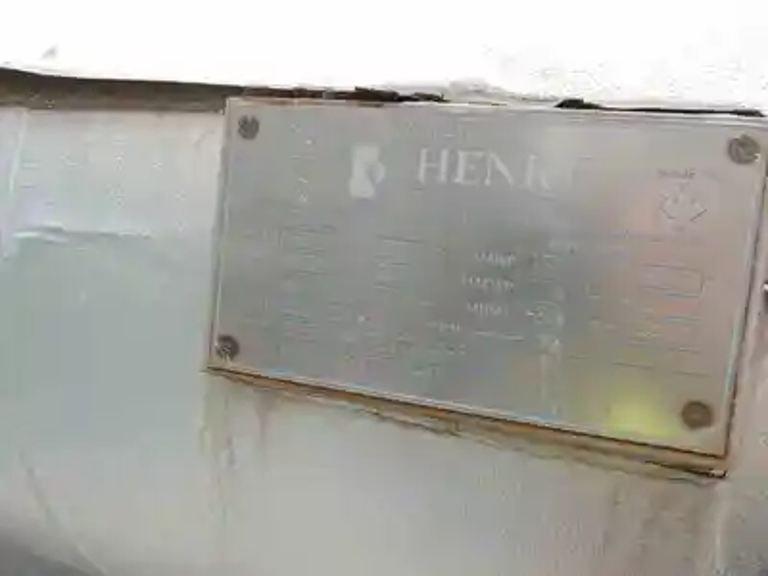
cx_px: 384
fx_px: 532
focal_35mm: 24
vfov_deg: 56.8
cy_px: 288
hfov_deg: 71.6
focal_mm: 4.3
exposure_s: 1/125
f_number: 3
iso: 100
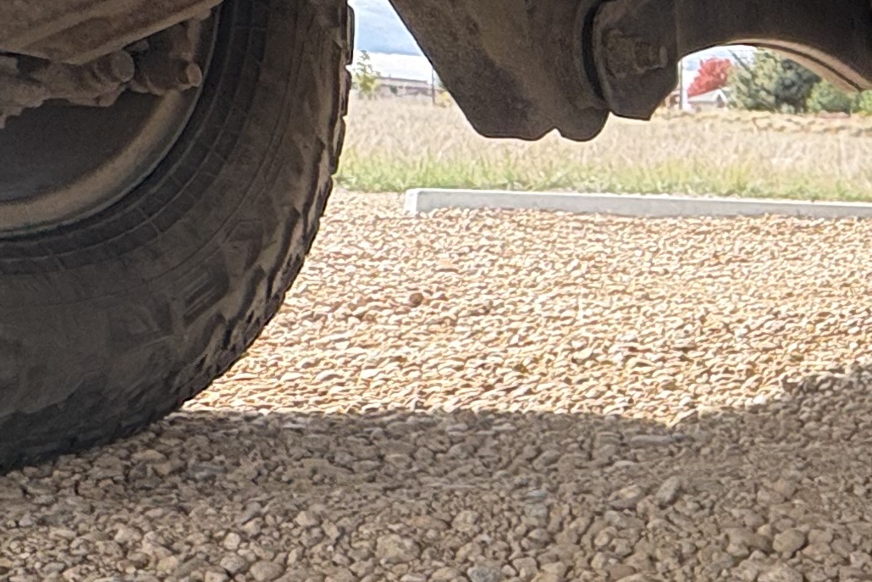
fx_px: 1381
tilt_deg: -11.6
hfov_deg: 27.1
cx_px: 1231
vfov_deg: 23.3
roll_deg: -5.1
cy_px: 496
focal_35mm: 57
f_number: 2.2
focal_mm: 2.22
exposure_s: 1/456
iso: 50
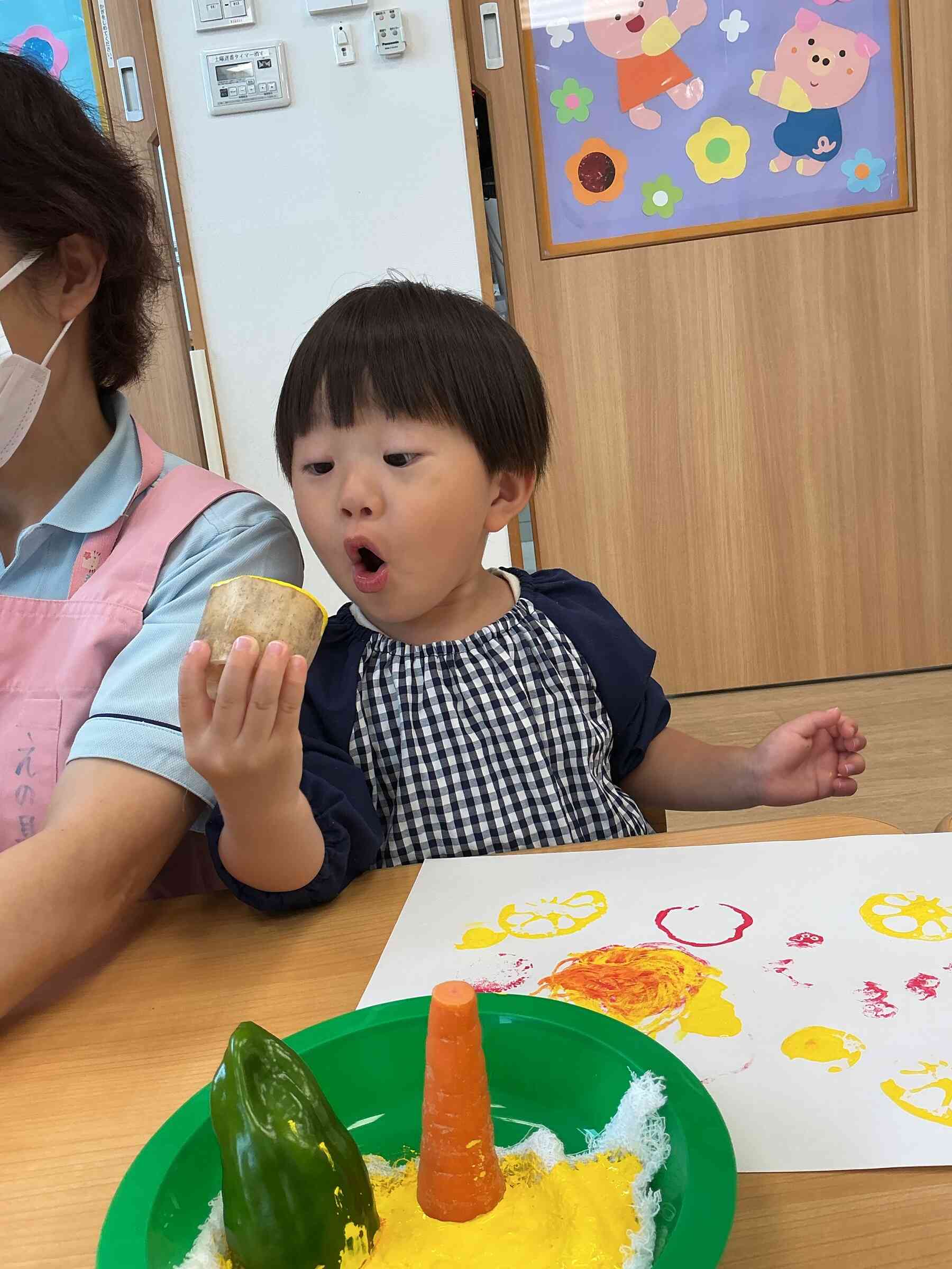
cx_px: 476
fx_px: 1063
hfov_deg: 48.2
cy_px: 634
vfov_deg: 61.7
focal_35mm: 29
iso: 25
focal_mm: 3
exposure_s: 1/120
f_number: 1.8
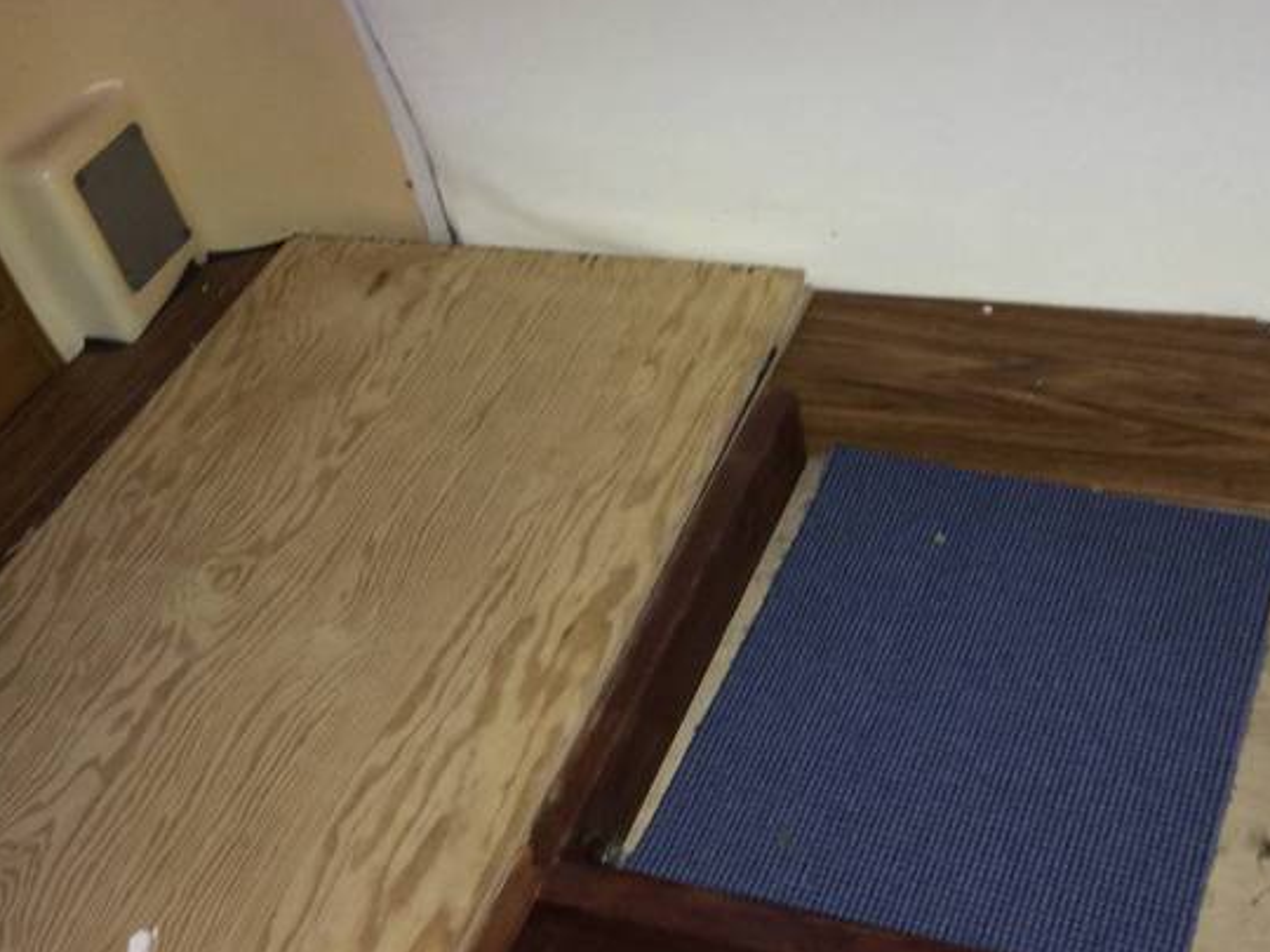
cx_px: 741
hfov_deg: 41.9
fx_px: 1651
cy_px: 545
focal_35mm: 45
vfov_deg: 32.1
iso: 100
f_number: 2.2
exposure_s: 1/16
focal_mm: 4.12
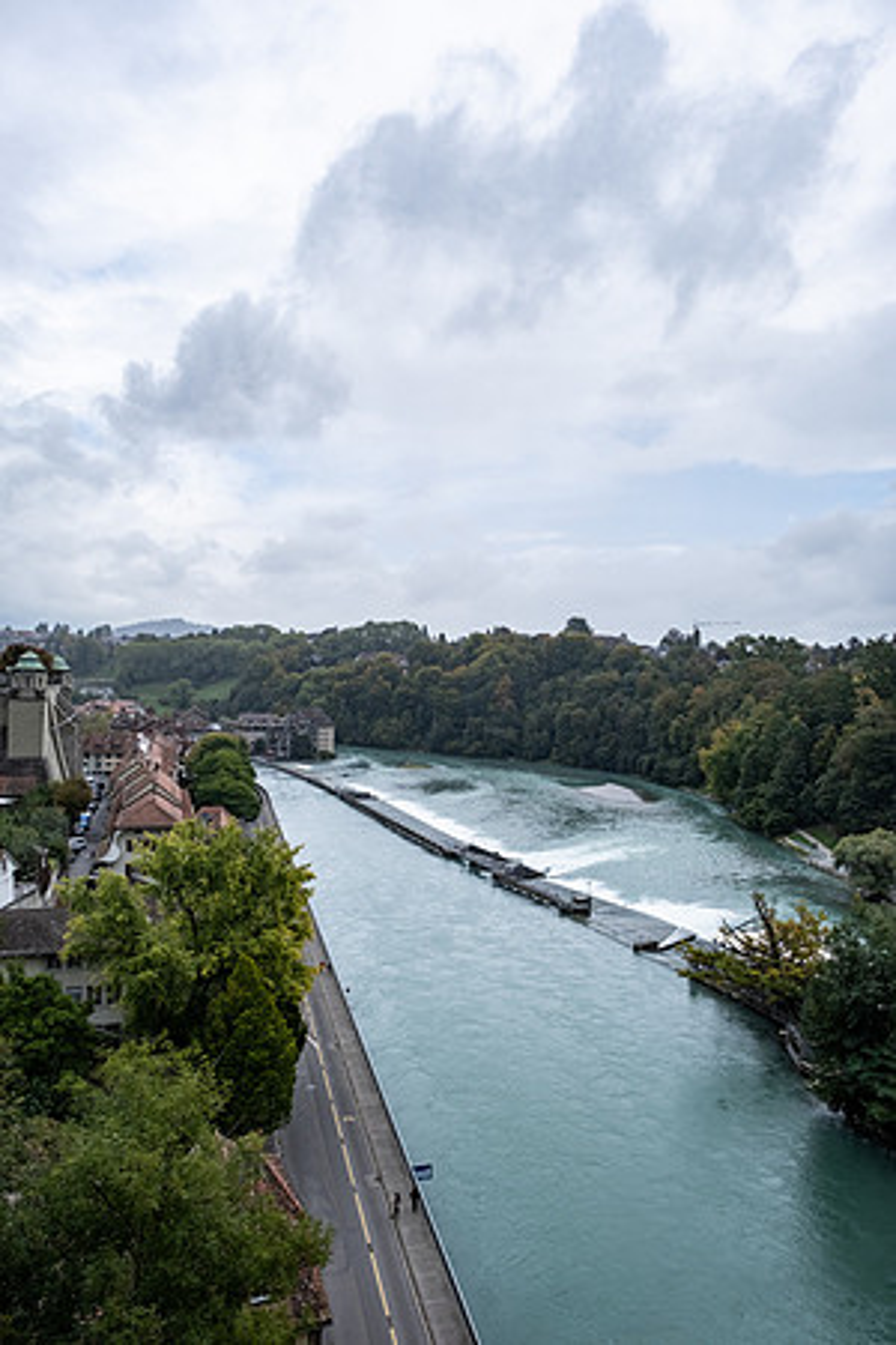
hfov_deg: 53.1
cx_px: 448
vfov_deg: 73.7
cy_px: 672
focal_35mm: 24
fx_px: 896
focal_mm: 16
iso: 320
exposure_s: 1/850
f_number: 5.6
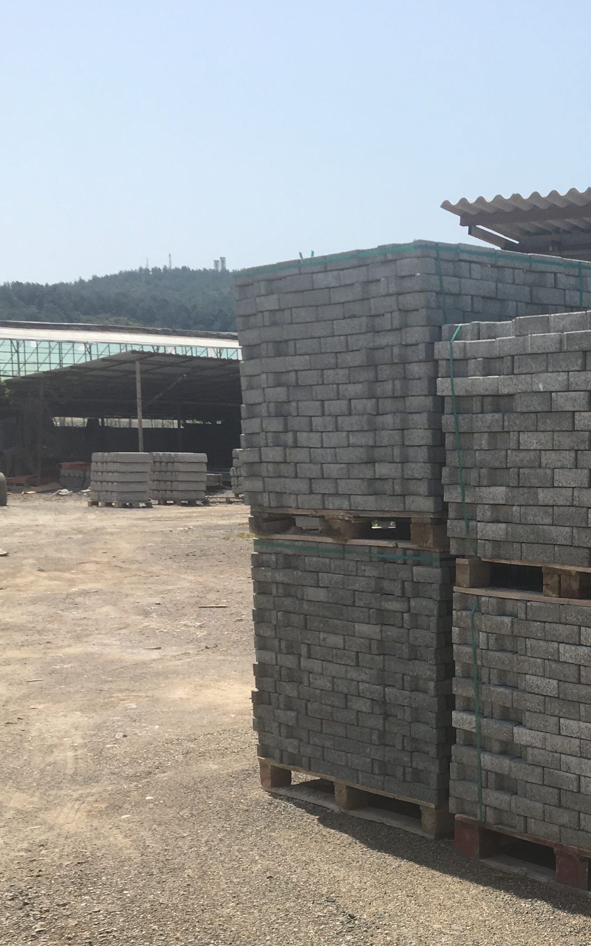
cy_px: 602
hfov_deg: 22.5
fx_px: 1366
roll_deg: -1.1
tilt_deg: -5.6
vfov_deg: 37.9
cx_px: 710
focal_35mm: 53
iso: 25
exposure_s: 1/1748
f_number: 2.2
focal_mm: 4.15
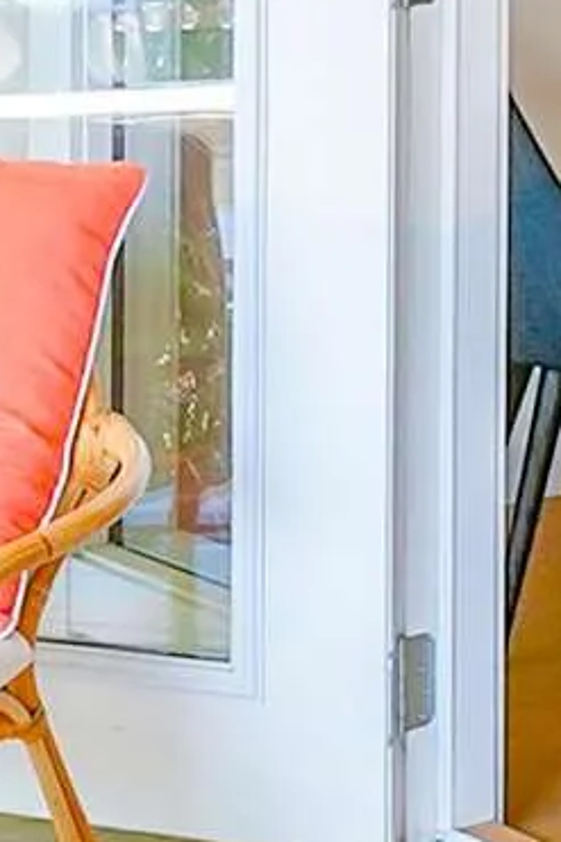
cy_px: 65
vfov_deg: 17.4
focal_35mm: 116
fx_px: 2714
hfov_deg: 11.5
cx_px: -127
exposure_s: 1/160
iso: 125
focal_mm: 14
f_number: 13
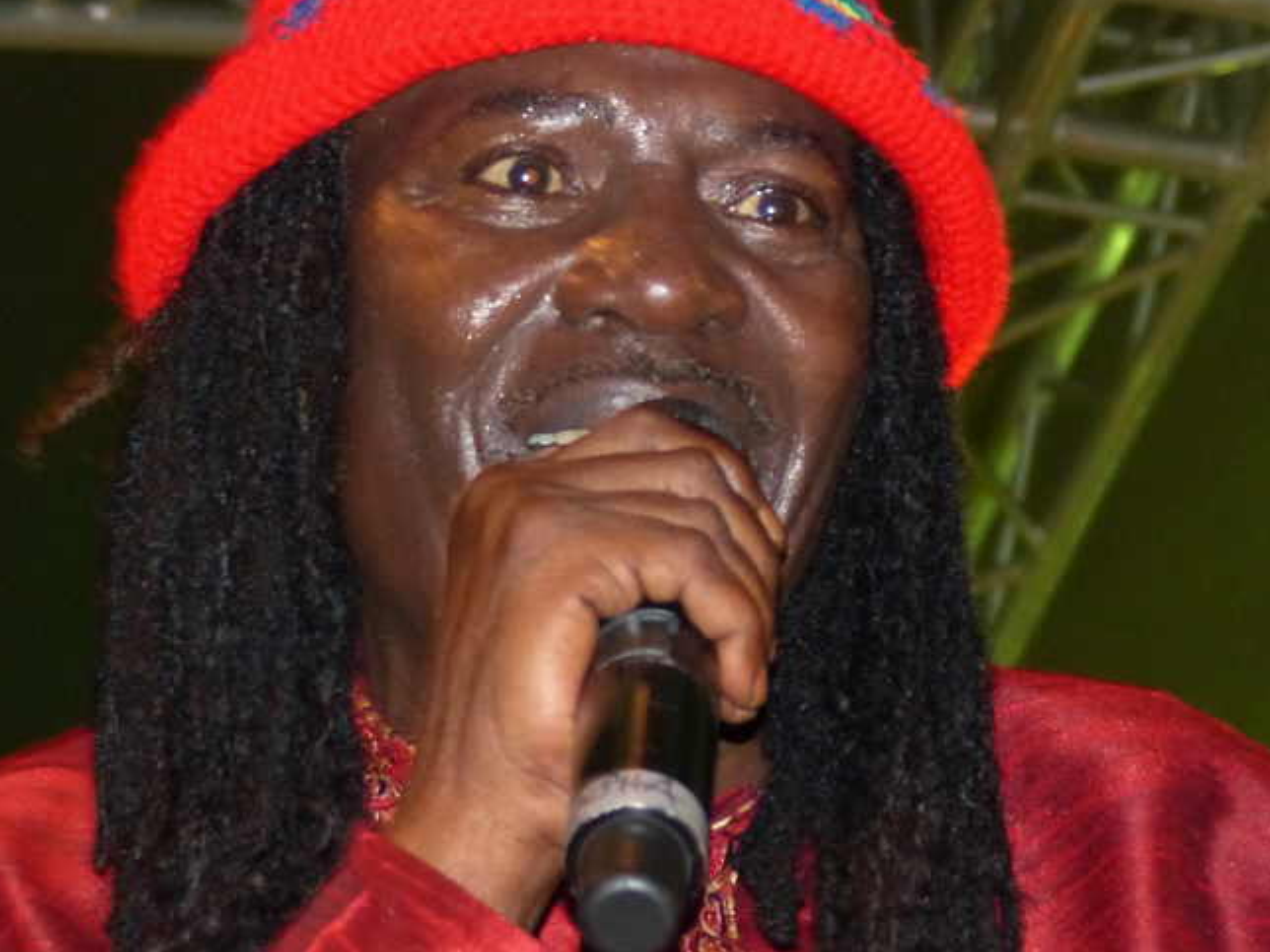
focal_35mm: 177
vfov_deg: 8.4
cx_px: 628
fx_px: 6494
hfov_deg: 11.2
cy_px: 426
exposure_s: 1/60
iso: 400
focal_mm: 20.5
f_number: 2.8
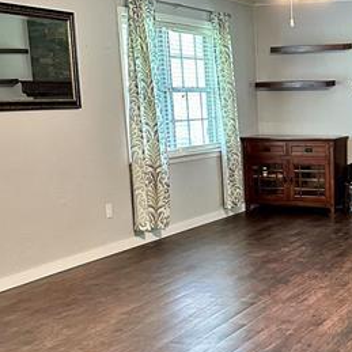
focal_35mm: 63
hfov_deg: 26.0
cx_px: 347
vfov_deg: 27.0
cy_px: 262
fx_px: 725
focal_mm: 6.86
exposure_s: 1/60
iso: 500
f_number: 1.78
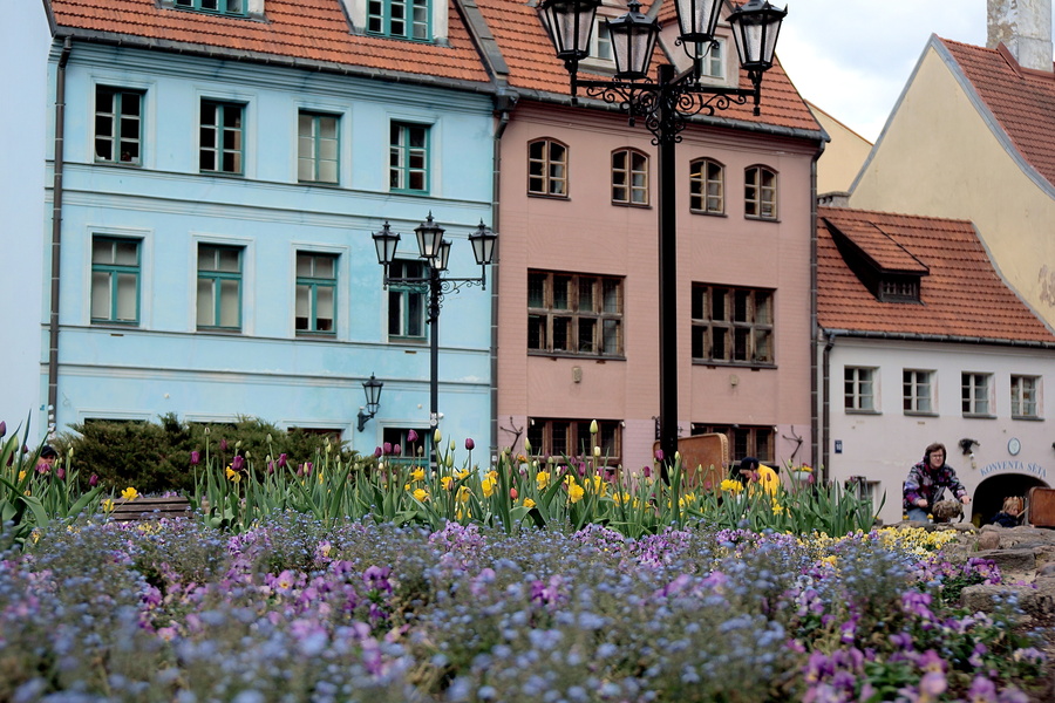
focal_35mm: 62
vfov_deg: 22.1
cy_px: 352
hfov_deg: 32.6
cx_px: 528
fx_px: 1802
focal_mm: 41
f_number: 4
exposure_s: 1/800
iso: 100
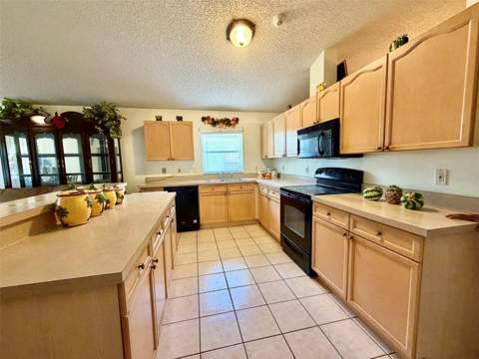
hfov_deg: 102.1
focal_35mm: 14
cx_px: 240
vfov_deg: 85.7
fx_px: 194
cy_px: 180
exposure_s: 1/60
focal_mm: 2.22
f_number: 2.2
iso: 320
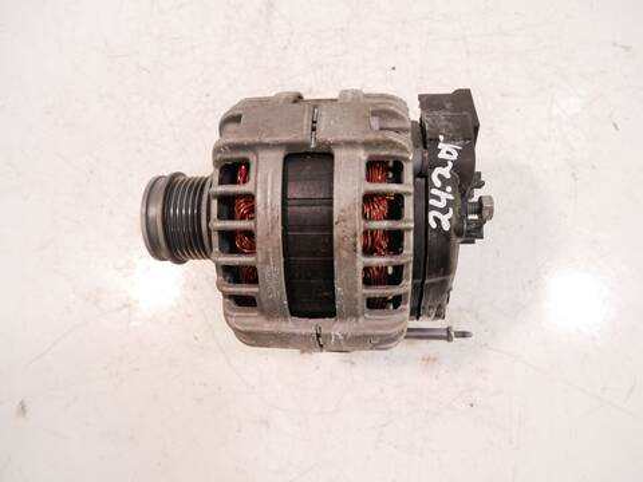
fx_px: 446
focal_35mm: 24
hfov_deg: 71.6
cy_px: 241
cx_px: 322
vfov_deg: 56.8
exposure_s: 1/125
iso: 1250
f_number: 3.5
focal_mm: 12
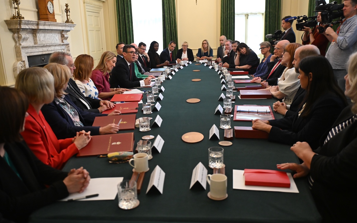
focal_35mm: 32
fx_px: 311
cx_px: 180
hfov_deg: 59.7
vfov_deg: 39.4
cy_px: 111
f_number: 3.2
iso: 5000
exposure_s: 1/1000
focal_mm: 31
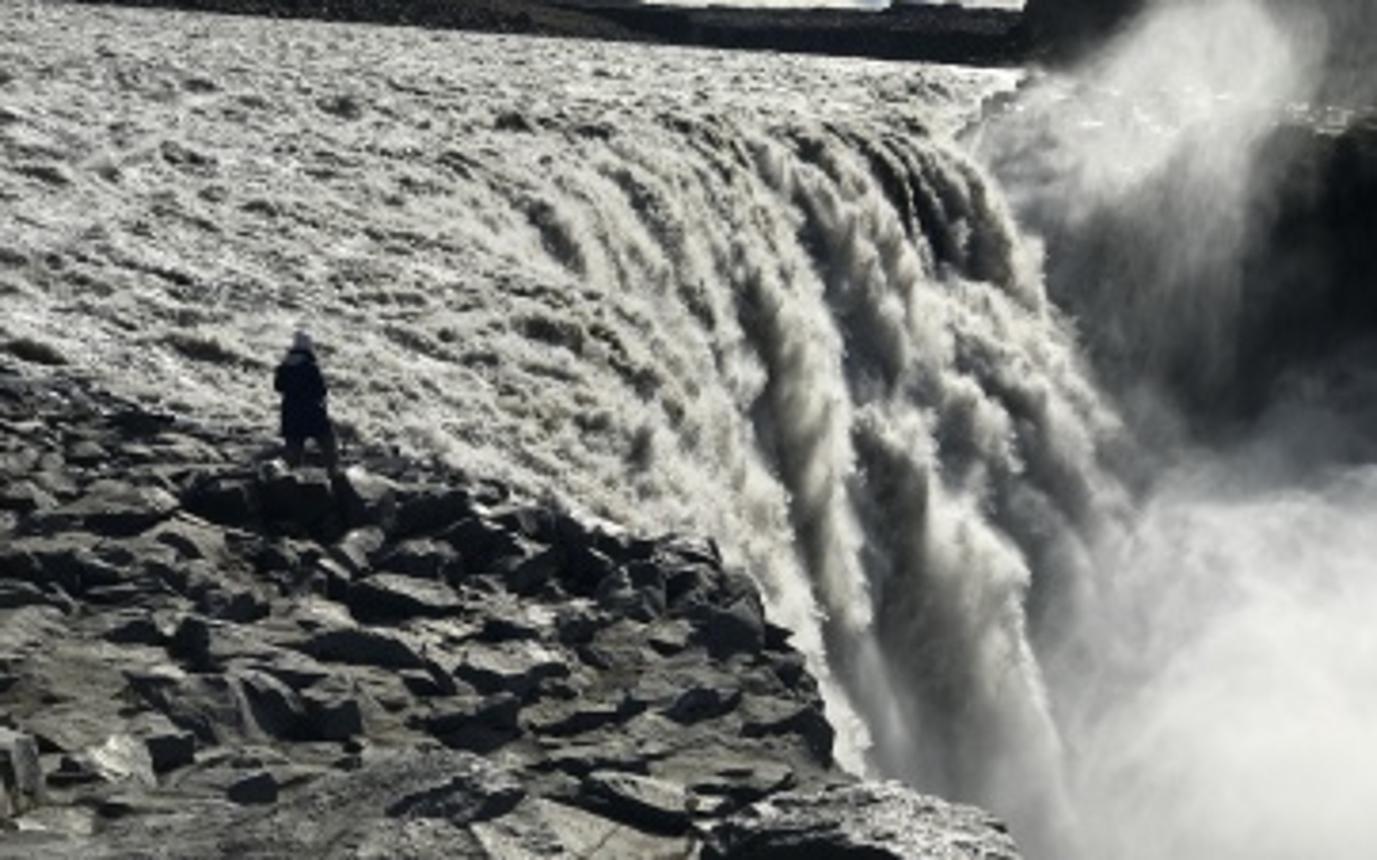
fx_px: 2288
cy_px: 464
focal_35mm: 61
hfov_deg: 33.5
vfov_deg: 21.3
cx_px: 688
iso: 20
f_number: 2.8
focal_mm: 6.6
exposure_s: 1/2660
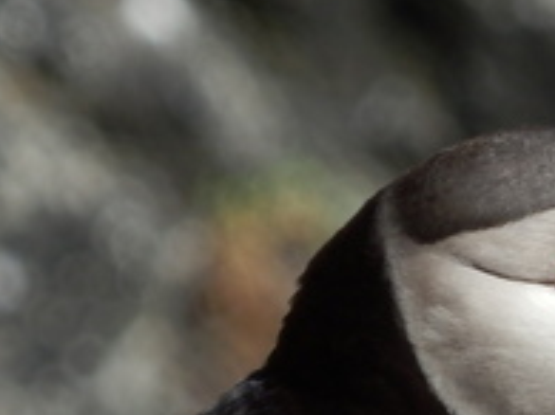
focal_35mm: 1807
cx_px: 316
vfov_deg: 0.8
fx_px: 28954
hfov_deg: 1.1
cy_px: 694
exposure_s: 1/250
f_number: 6.9
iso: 80
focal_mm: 78.6
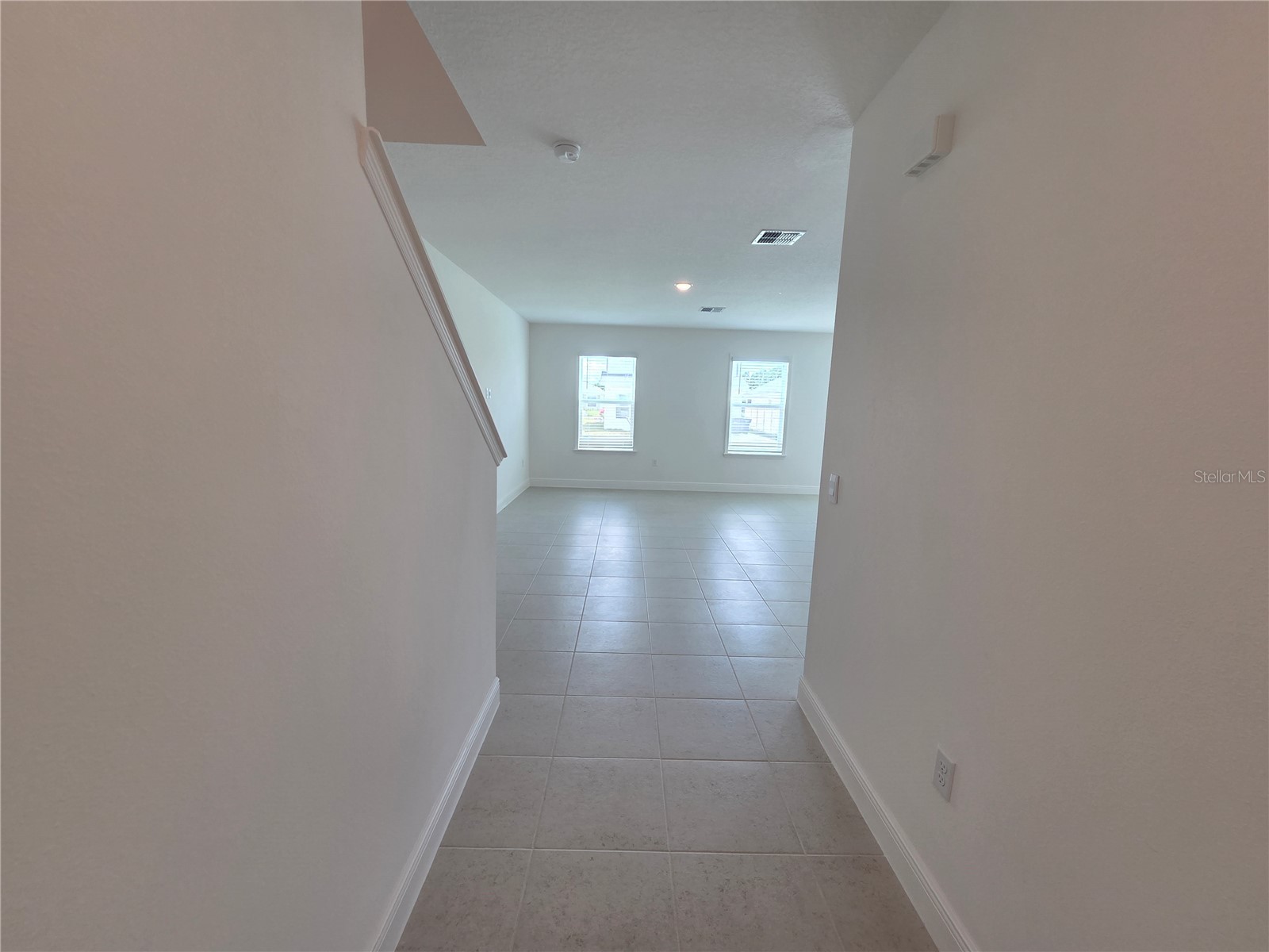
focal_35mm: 13
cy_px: 476
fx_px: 477
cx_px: 634
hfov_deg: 106.2
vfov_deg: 89.9
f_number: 2.2
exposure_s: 1/120
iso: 100
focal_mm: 2.2
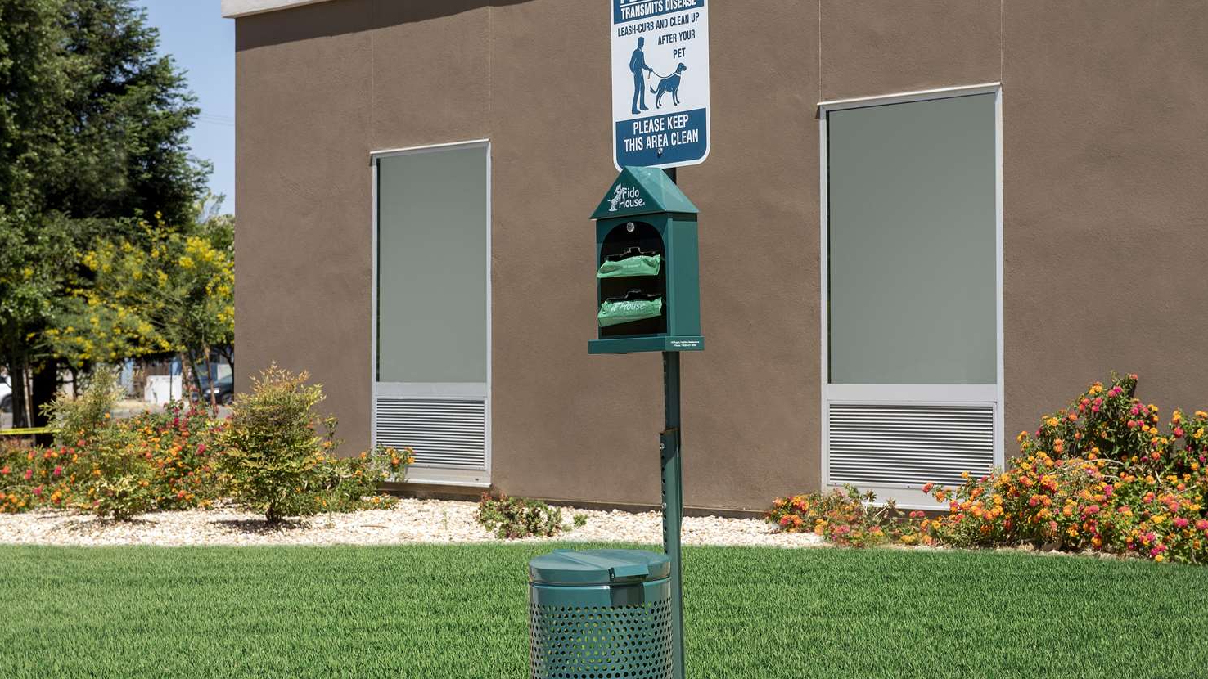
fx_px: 2114
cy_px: 317
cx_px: 599
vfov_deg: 18.3
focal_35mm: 66
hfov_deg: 31.9
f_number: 11
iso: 50
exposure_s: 1/100
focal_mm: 62
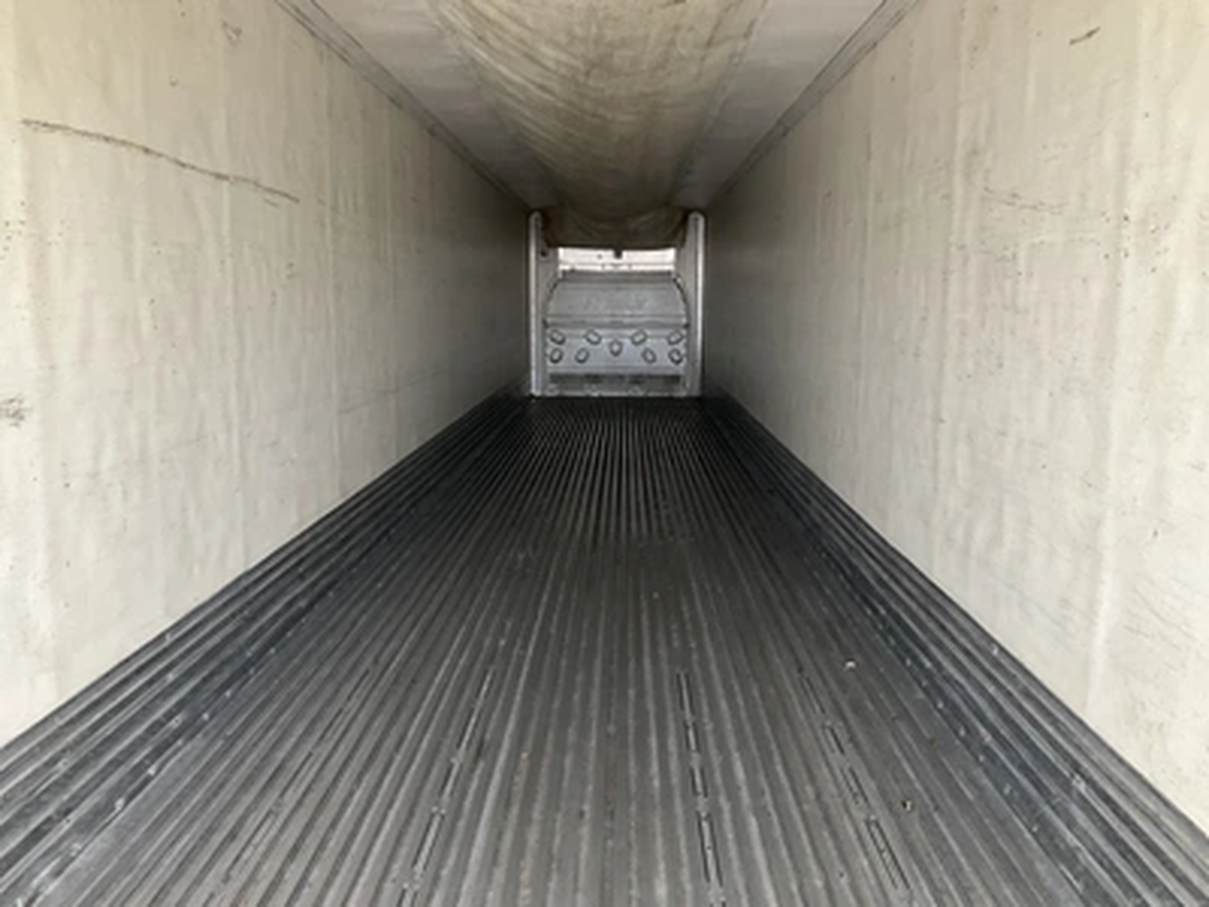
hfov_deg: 61.7
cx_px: 604
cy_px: 454
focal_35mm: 29
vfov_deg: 48.2
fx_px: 1013
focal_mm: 3
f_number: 1.8
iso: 160
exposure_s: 1/60
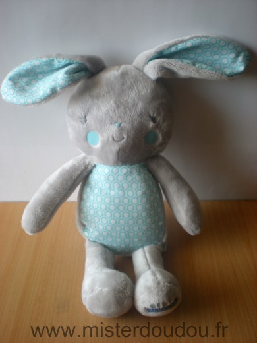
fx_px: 376
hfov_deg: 37.7
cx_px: 128
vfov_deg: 49.0
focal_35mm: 38
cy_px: 172
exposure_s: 1/91.8
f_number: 3.1
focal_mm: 6.3
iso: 64
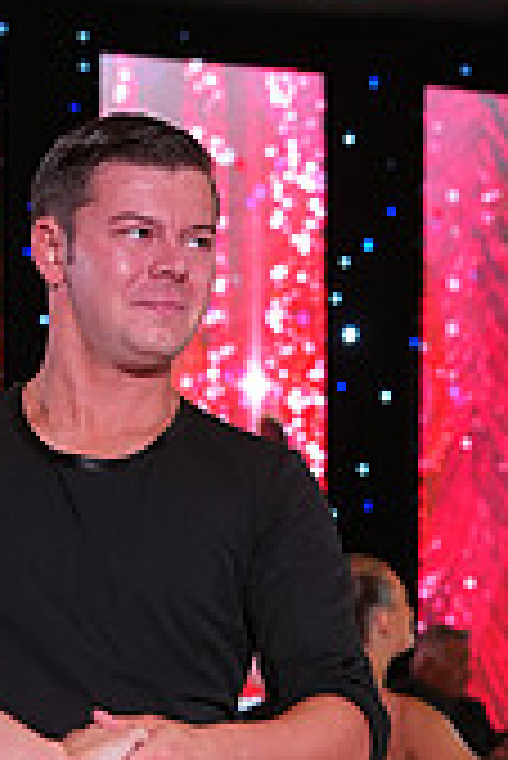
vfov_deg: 8.1
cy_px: 1025
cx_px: -20
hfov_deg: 5.5
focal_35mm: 251
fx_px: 5302
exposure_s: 1/100
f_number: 5.6
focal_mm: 73
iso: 1250
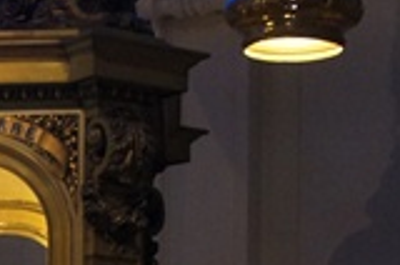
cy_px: 490
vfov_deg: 7.6
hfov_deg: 11.6
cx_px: -110
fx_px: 1918
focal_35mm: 173
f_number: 4
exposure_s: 1/50
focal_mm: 24
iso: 1600
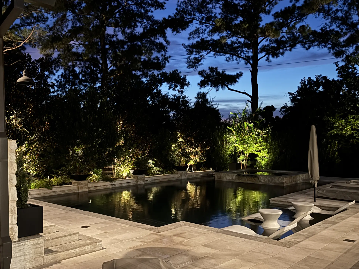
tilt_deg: -2.6
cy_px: 153
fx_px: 353
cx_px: 134
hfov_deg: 53.4
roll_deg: +0.1
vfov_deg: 41.7
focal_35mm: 34
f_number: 1.6
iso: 1000
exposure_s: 1/9
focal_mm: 5.96
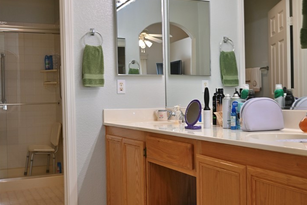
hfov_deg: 50.7
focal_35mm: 38
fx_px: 324
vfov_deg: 35.1
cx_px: 154
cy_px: 103
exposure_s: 1/30
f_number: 9
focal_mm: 25
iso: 800
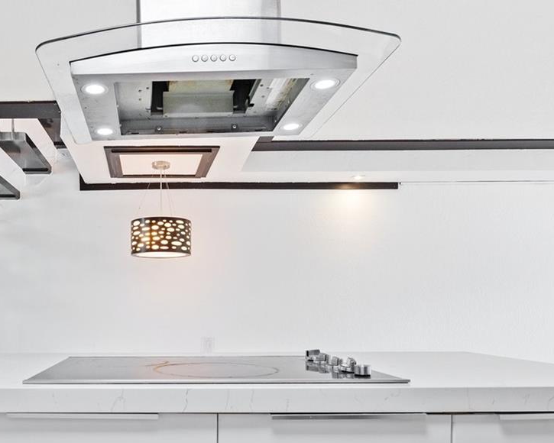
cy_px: 322
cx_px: 139
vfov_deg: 48.4
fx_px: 475
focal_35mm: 29
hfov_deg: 57.4
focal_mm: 14
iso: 800
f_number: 8
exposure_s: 1/13
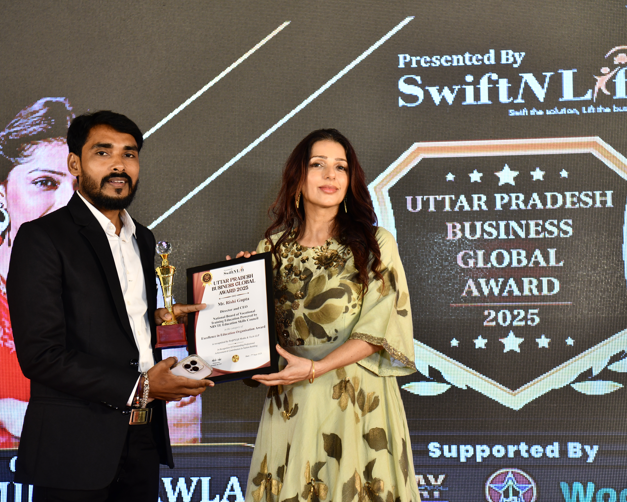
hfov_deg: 32.0
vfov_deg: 25.8
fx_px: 1095
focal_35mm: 59
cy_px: 252
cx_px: 310
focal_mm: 52
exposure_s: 1/160
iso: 500
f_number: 4
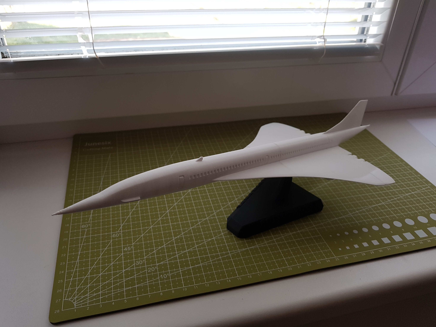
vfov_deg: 53.1
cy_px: 164
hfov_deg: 67.3
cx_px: 218
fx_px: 327
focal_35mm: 26
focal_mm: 4.2
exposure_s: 1/100
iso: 100
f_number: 1.7
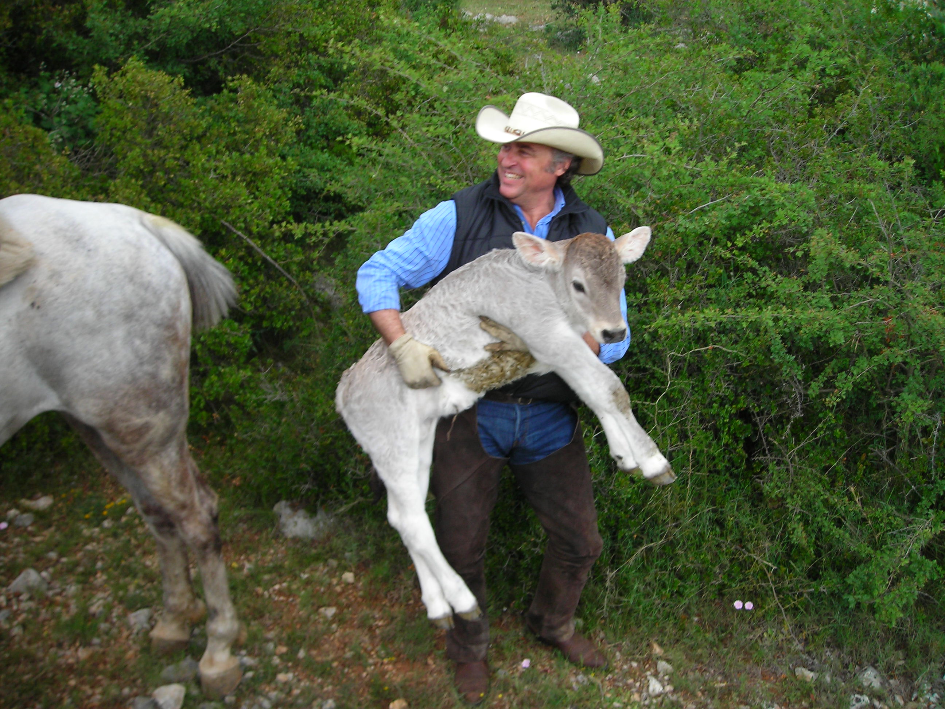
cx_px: 472
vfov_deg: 37.7
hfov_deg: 49.0
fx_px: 1037
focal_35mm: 38
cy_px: 354
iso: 50
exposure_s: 1/158
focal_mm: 6.3
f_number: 3.2
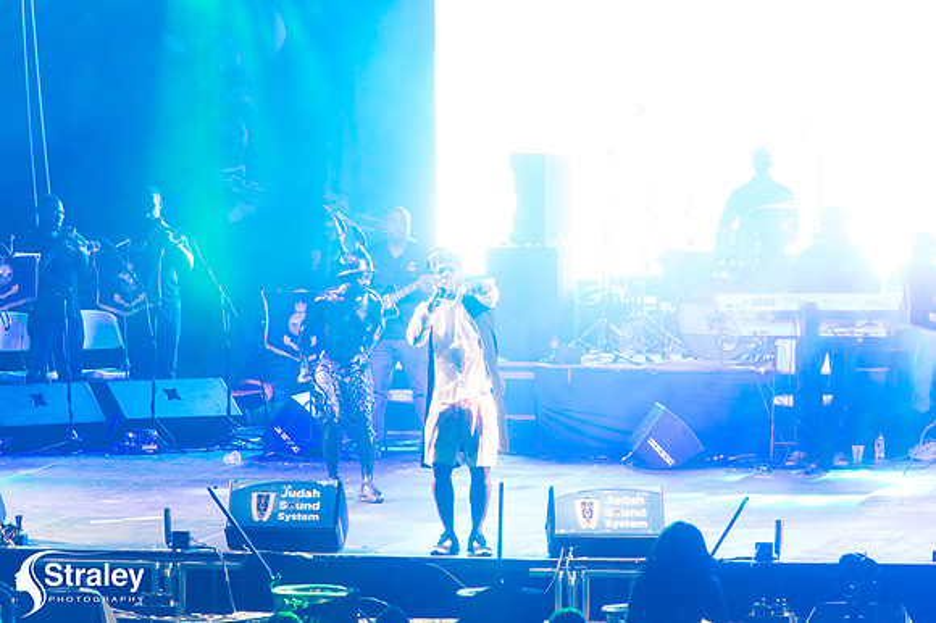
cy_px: 312
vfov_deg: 4.0
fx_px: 8835
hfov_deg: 6.1
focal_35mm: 340
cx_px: 468
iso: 3200
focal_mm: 340
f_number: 5.6
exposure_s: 1/60
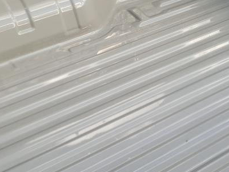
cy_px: 24
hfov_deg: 27.1
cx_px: 207
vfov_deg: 21.0
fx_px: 457
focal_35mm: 69
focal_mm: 3.58
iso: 40
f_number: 1.9
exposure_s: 1/435
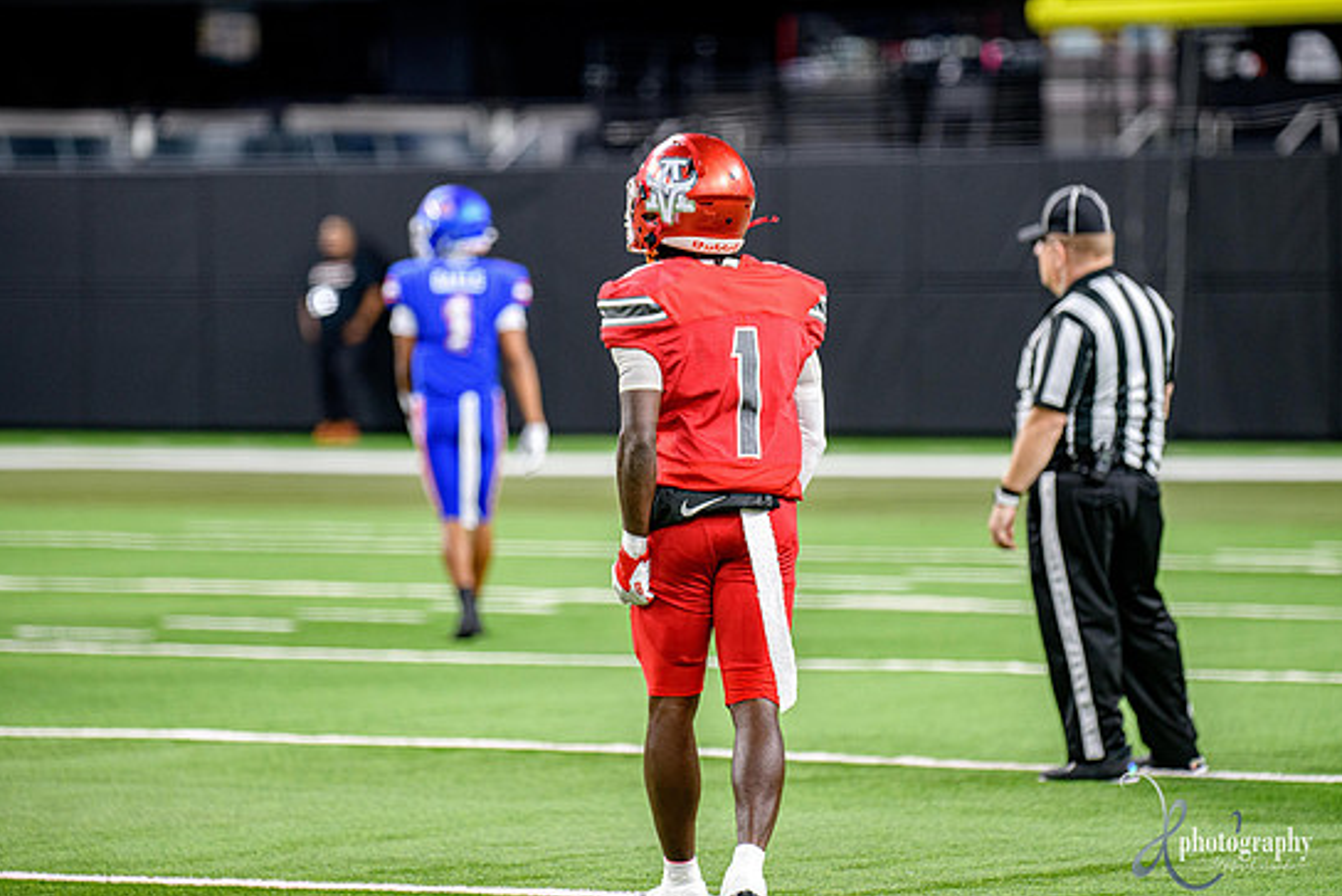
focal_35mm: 224
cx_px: 669
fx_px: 8352
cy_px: 475
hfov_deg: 9.2
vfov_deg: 6.1
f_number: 2.8
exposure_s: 1/400
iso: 1250
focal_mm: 210
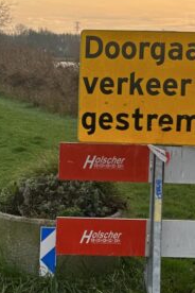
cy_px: 144
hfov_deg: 13.9
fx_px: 796
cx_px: 50
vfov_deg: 20.8
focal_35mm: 98
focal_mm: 5.7
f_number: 1.5
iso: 50
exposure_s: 1/982
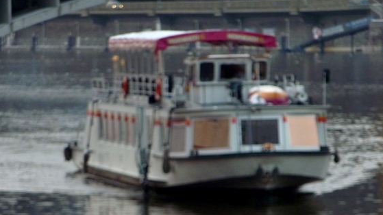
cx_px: 205
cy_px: 184
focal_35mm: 427
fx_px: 4335
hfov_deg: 5.1
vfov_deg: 2.8
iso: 320
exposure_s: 1/125
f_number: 4.9
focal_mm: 49.2
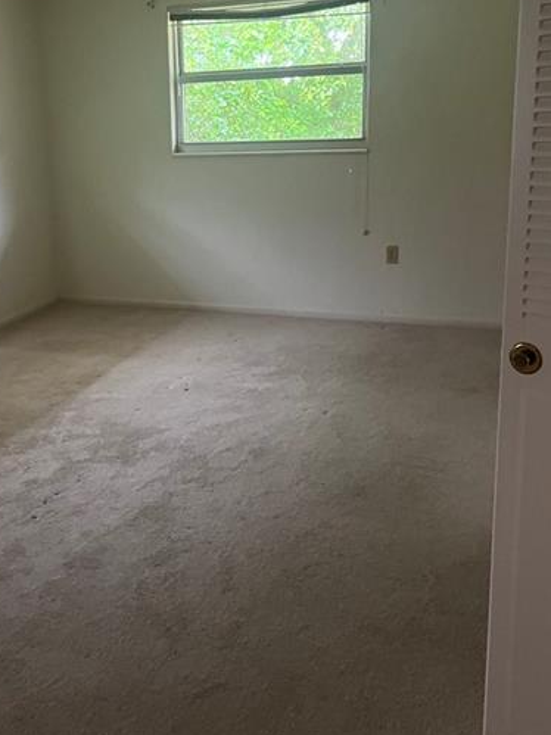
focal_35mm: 40
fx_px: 849
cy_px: 283
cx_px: 166
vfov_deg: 46.5
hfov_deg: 35.4
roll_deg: +2.7
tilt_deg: -11.7
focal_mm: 5.7
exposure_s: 1/40
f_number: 1.5
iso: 500
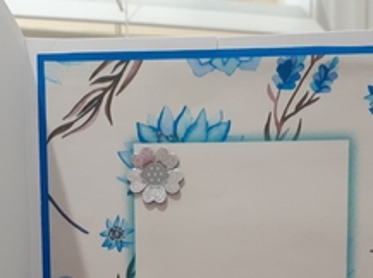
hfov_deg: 34.4
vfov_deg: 24.8
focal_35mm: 56
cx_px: 186
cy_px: 277
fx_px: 602
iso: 200
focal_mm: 3.6
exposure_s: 1/50
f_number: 1.9
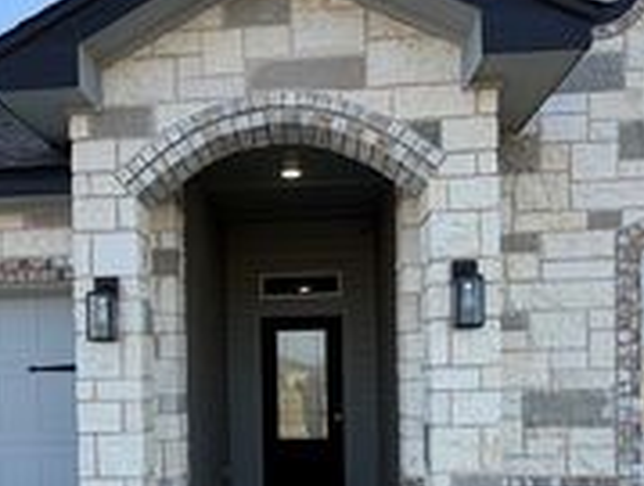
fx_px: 727
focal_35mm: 39
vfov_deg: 35.8
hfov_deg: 47.4
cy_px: 387
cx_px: 252
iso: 40
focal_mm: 2.22
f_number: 2.2
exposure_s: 1/514
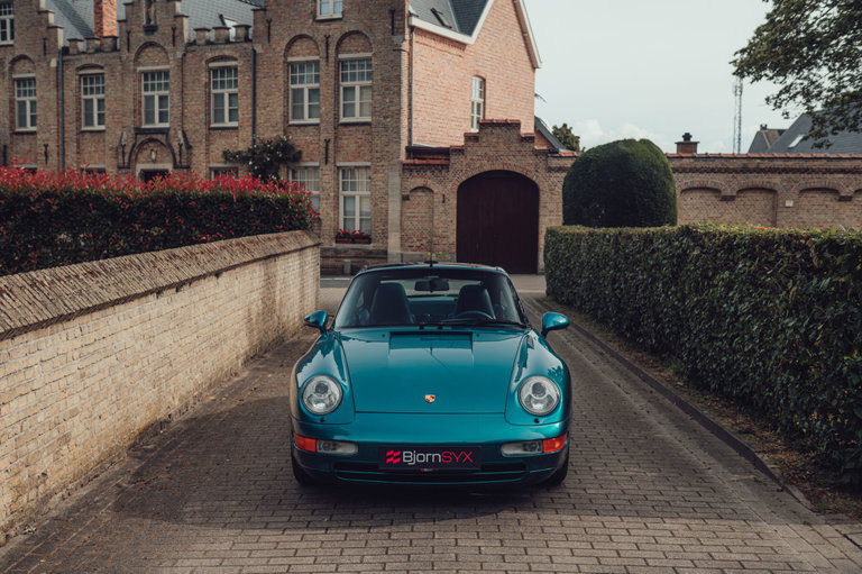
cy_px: 287
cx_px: 431
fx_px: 957
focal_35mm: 40
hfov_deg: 48.5
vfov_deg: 33.4
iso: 200
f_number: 4.5
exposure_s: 1/320
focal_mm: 40
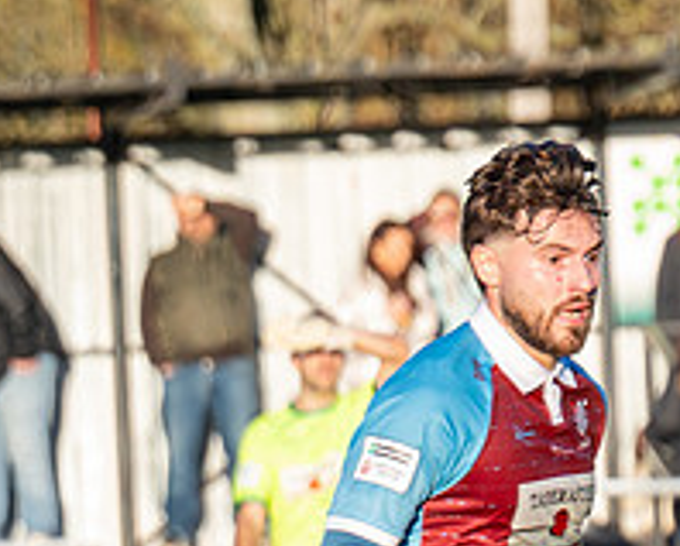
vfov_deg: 1.2
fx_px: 25496
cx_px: 1250
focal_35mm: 1265
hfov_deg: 1.5
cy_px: 889
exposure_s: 1/2500
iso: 800
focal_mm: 150
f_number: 4
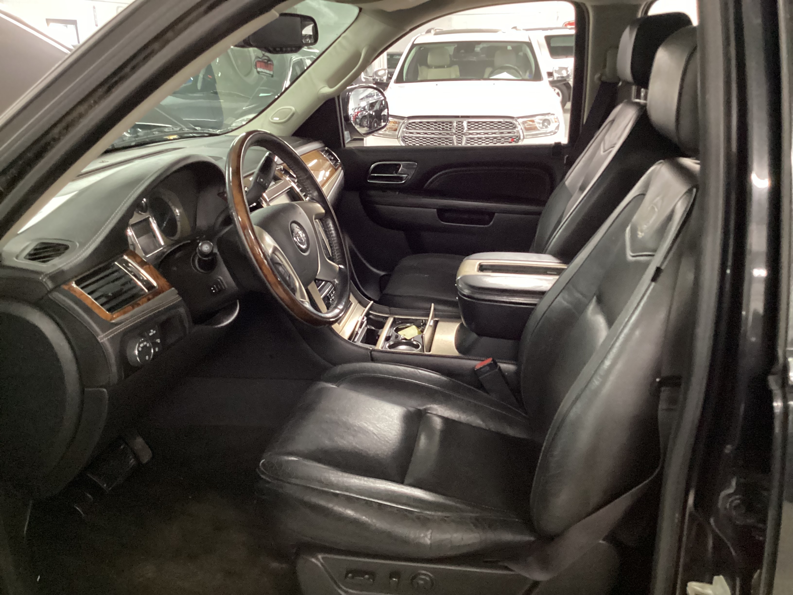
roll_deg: +0.5
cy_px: 298
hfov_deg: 58.4
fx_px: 710
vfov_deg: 45.4
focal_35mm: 31
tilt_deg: -20.4
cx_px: 396
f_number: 2.4
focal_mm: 3.3
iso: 640
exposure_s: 1/20
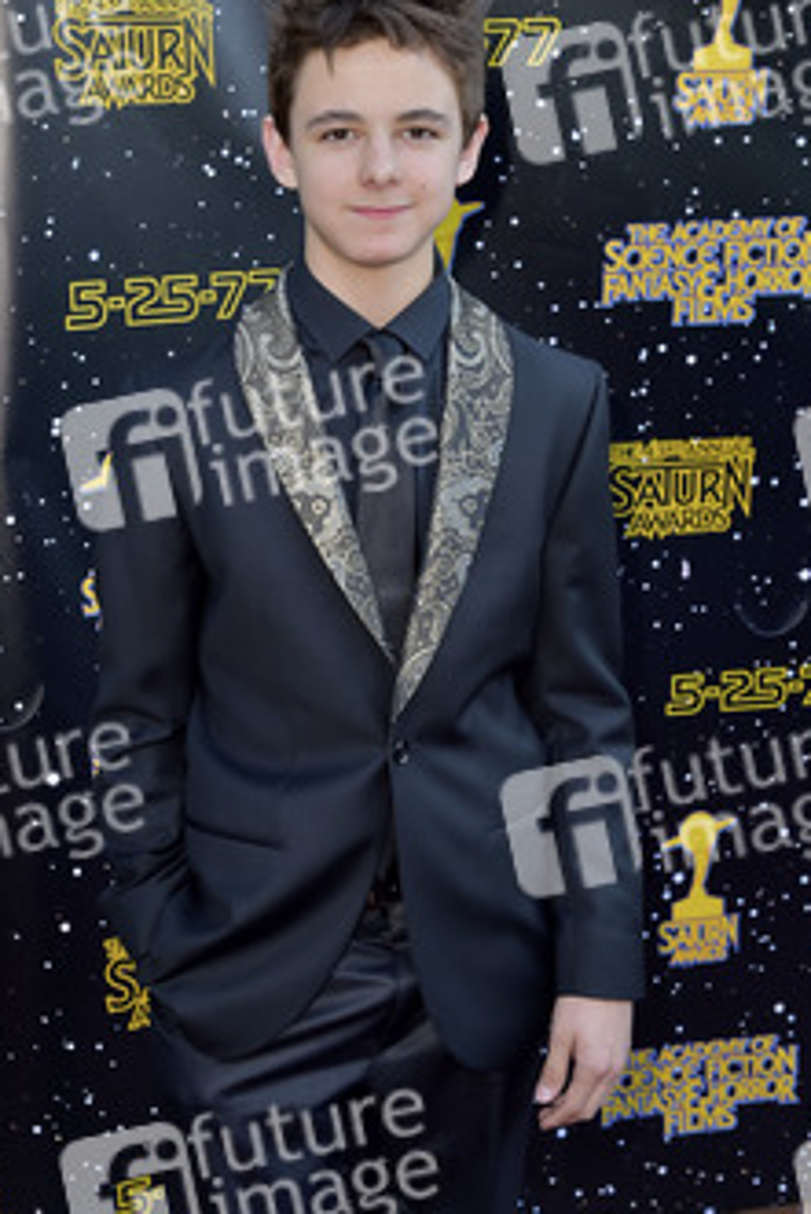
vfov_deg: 34.5
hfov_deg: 23.4
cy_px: 627
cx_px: 358
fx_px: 1958
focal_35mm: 58
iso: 500
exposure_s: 1/320
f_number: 6.3
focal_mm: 48
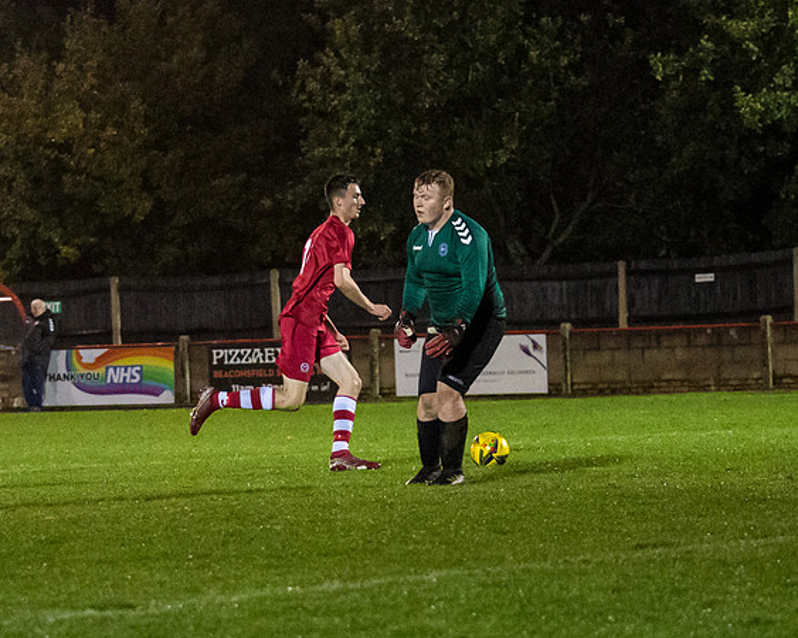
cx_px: 305
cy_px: 428
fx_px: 4273
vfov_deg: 8.5
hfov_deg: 10.7
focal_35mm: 181
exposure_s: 1/1000
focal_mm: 70
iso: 6400
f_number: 2.8
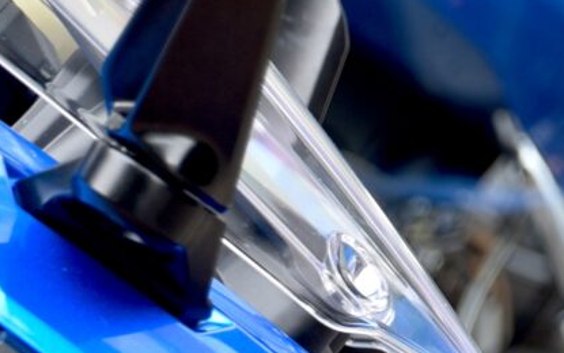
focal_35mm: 440
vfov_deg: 2.9
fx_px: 6768
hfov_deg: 4.7
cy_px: 1116
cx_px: -365
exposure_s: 1/60
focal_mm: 70
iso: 100
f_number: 2.8
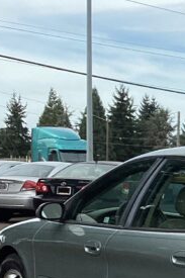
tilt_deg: -7.2
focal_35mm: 120
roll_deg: -3.7
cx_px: 327
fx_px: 926
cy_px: 275
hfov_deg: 10.7
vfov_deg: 16.7
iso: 25
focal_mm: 3.3
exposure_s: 1/1199
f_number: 2.4
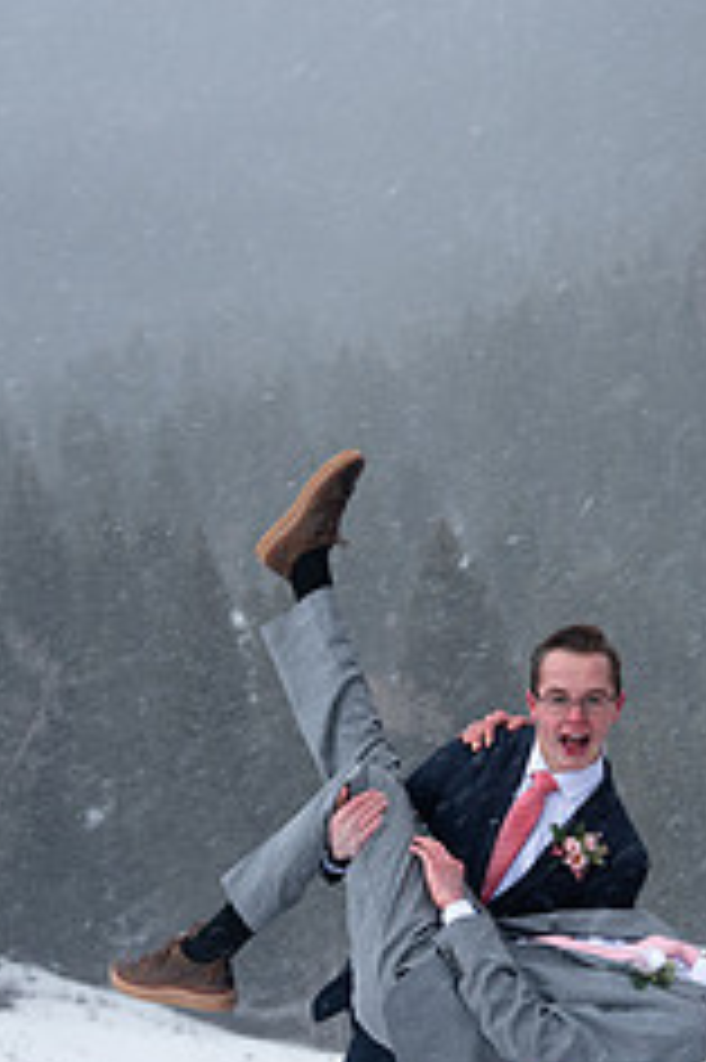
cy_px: 774
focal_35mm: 105
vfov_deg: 19.4
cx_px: 531
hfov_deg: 13.0
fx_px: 3093
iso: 320
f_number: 5
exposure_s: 1/125
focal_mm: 55
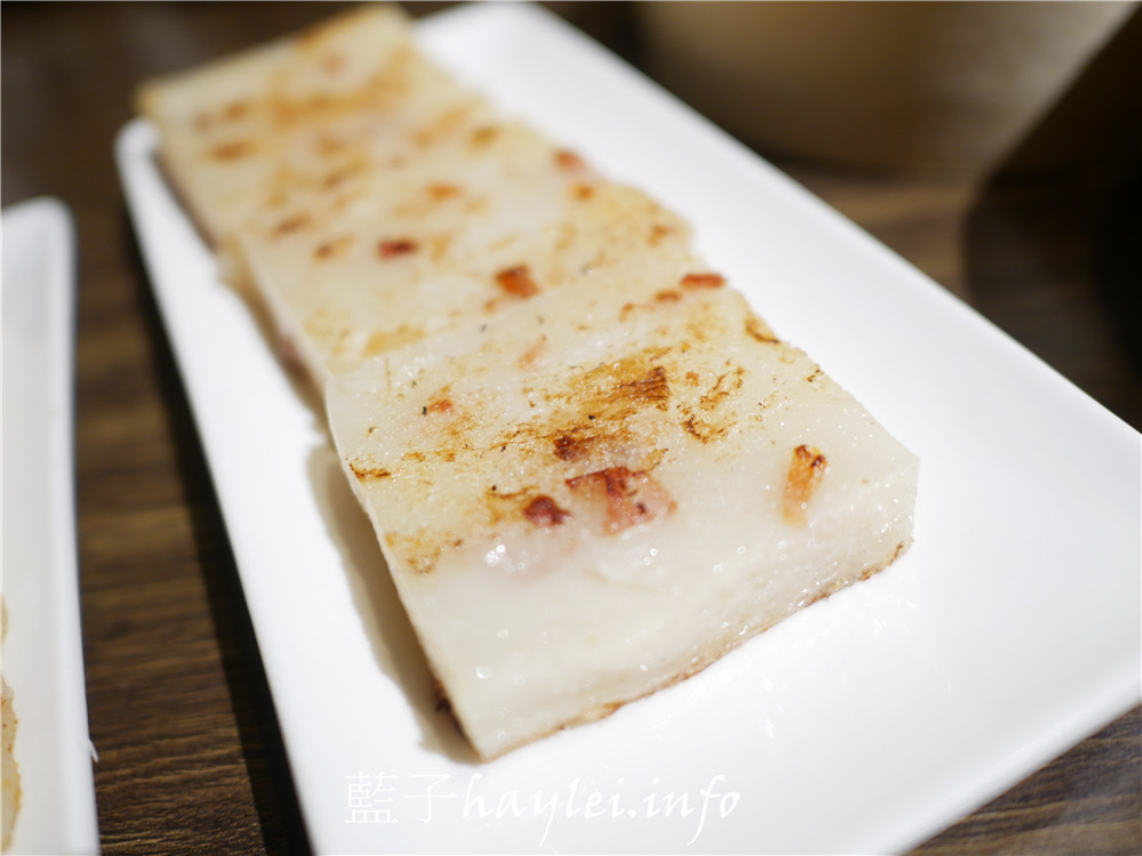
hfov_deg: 60.0
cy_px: 428
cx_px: 571
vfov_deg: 46.8
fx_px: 990
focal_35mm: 30
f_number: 1.7
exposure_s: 1/60
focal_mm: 15
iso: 250
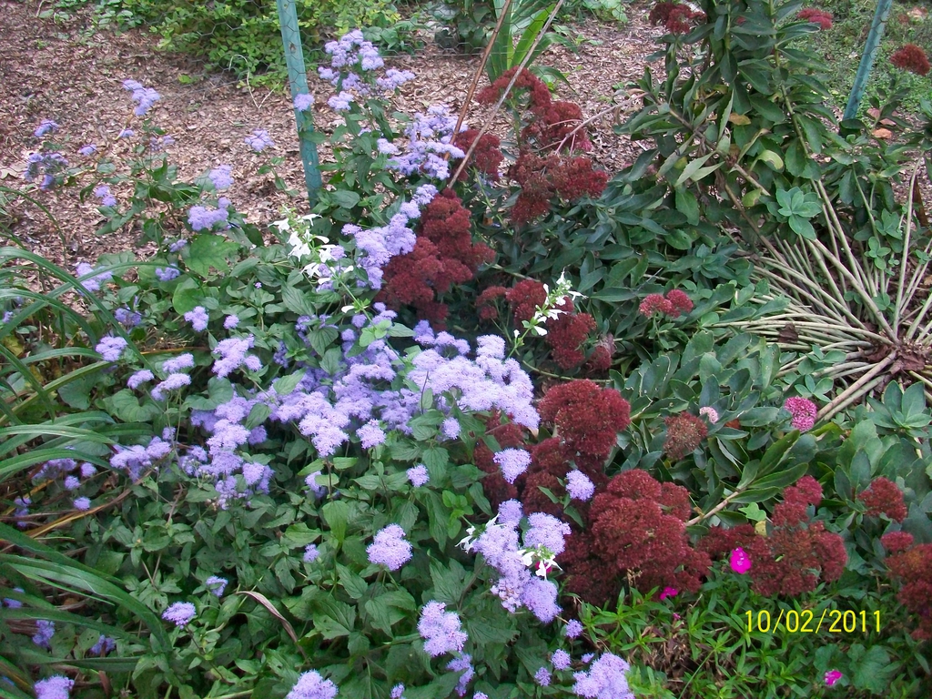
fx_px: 862
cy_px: 350
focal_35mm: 32
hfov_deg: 56.8
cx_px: 466
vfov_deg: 44.2
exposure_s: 1/40
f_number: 2.8
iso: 160
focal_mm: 5.7
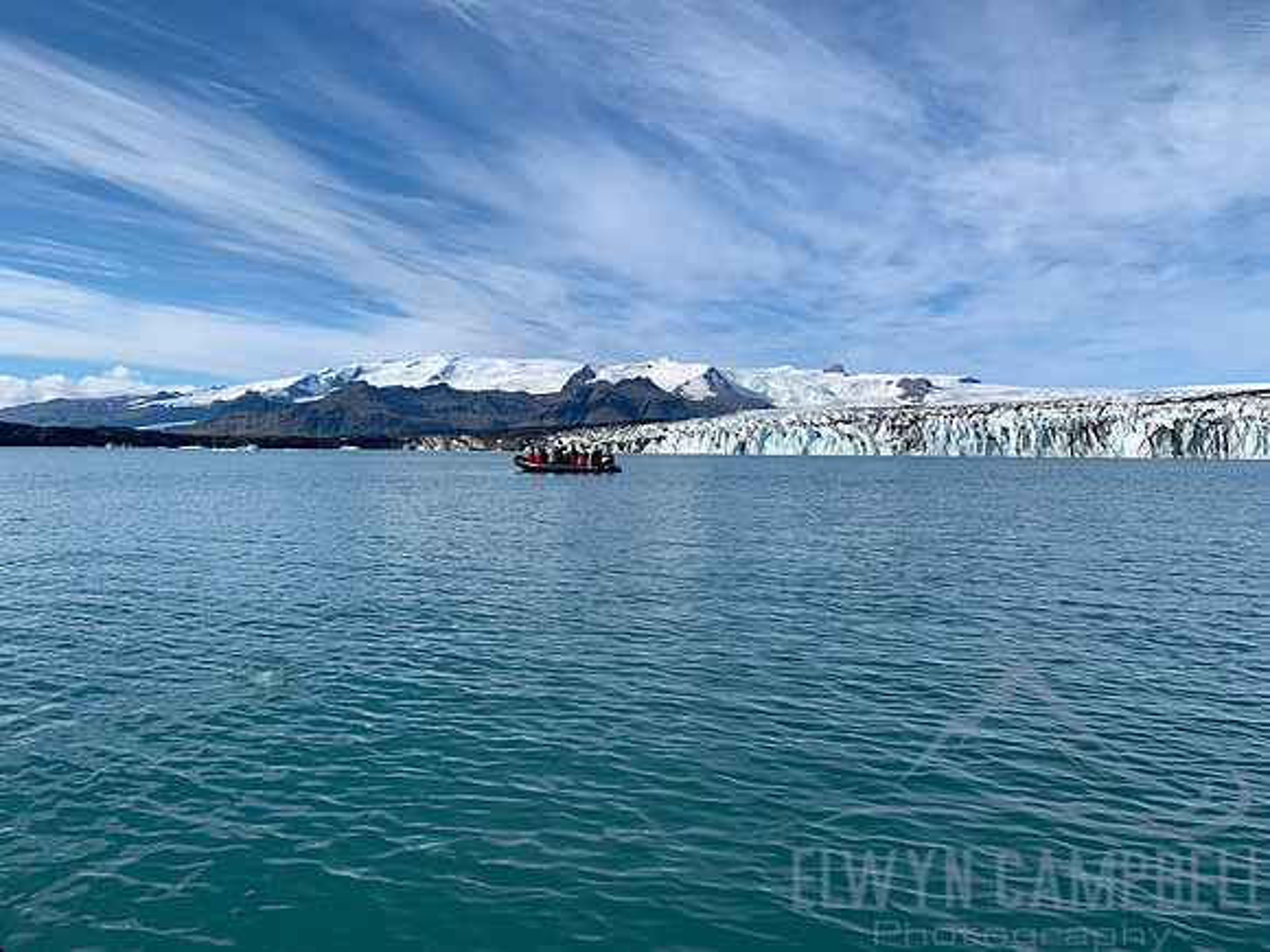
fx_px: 954
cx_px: 635
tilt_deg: -1.3
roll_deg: +0.2
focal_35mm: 26
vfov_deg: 53.1
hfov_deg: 67.3
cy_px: 476
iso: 25
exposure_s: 1/3521
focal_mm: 4.25
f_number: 1.8
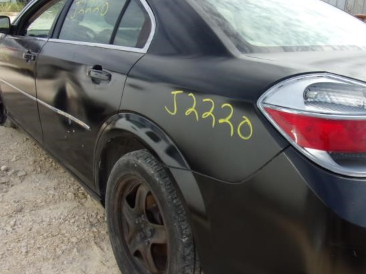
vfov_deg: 40.7
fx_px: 370
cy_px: 135
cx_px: 246
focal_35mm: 35
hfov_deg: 51.6
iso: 80
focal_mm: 4.3
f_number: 3.3
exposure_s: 1/600
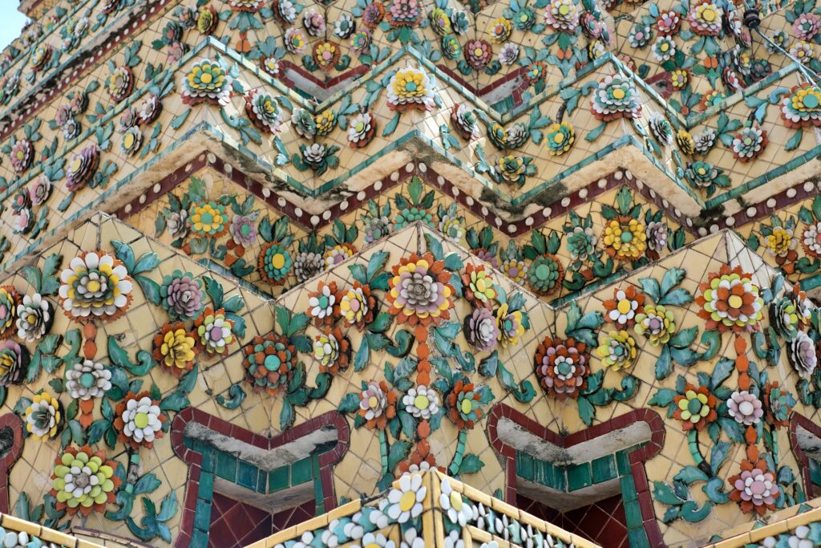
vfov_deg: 25.5
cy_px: 274
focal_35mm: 53
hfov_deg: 37.5
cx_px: 410
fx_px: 1209
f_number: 4
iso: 160
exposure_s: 1/500
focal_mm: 35
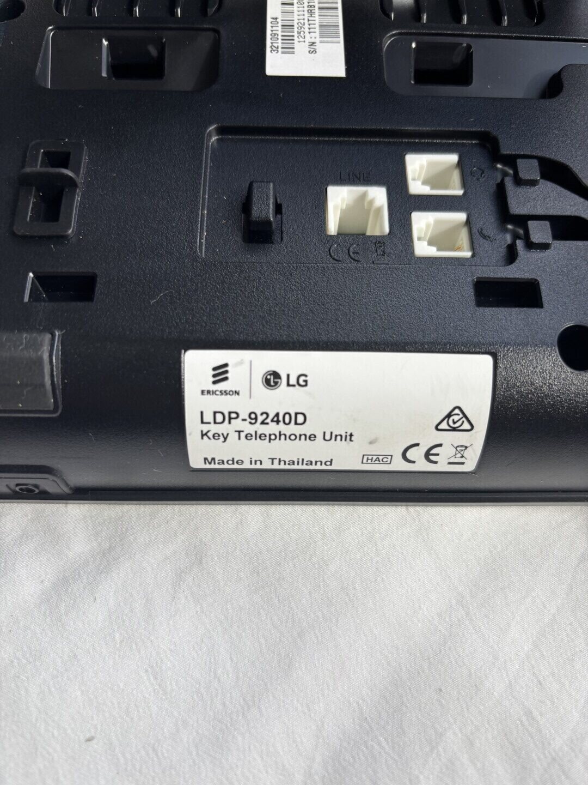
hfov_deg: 53.1
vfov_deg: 67.3
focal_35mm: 26
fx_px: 589
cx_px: 294
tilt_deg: -65.2
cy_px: 392
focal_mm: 5.96
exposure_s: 1/100
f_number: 1.6
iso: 40
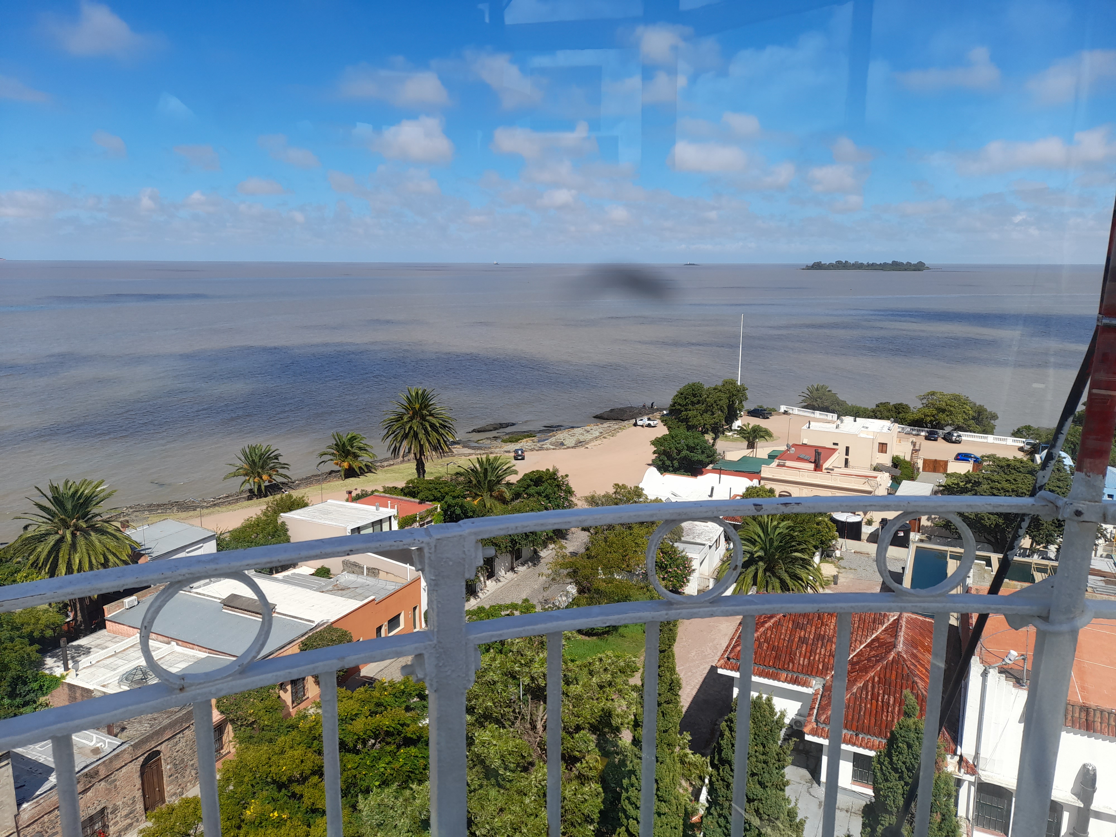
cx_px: 558
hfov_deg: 69.4
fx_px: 806
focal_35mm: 25
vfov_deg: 54.9
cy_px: 418
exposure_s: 1/946
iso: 20
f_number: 2
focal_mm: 4.6
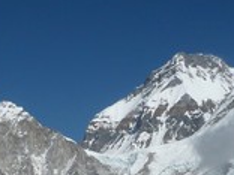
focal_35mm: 135
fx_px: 913
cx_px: 44
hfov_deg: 14.5
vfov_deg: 10.3
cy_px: 320
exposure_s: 1/1000
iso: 100
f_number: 8
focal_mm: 5.8
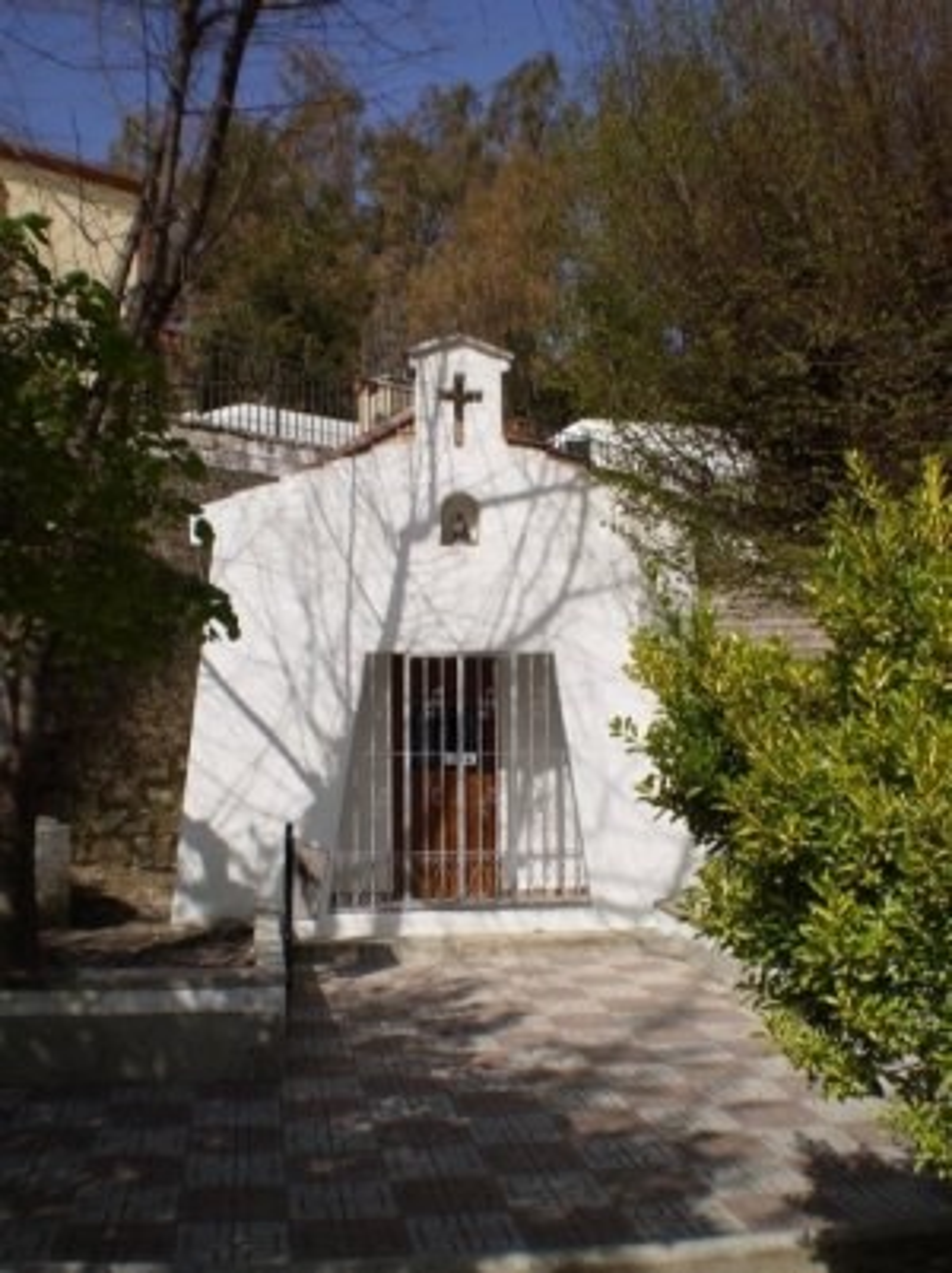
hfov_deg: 39.6
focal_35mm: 36
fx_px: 1322
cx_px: 476
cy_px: 636
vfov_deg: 51.4
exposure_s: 1/1250
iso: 64
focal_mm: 6.3
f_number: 4.6
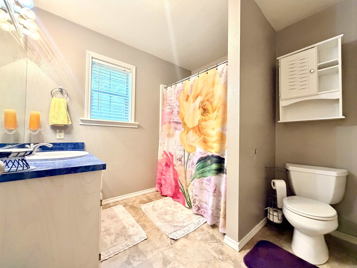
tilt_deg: +0.4
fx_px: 144
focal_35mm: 14
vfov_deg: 85.7
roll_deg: -1.3
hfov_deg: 102.1
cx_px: 178
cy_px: 134
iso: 1000
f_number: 2.2
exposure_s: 1/60
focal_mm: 2.22
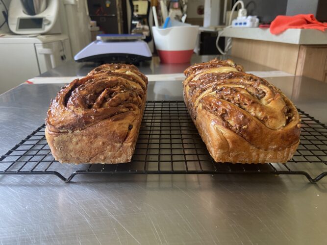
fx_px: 246
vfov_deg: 53.0
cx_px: 164
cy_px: 122
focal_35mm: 26
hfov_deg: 67.3
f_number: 1.8
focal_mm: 4.25
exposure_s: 1/60
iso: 160
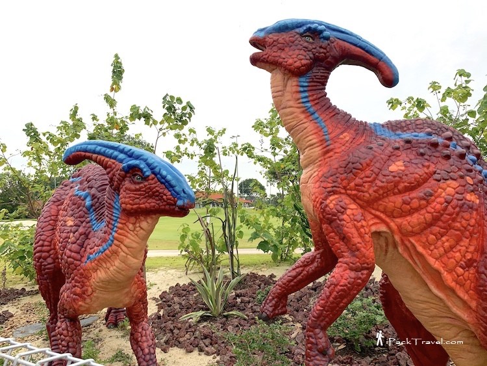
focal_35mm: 26
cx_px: 244
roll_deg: +1.8
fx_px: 366
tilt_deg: +4.6
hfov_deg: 67.3
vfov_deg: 53.1
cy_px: 183
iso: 25
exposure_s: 1/2915
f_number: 1.8
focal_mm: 4.25
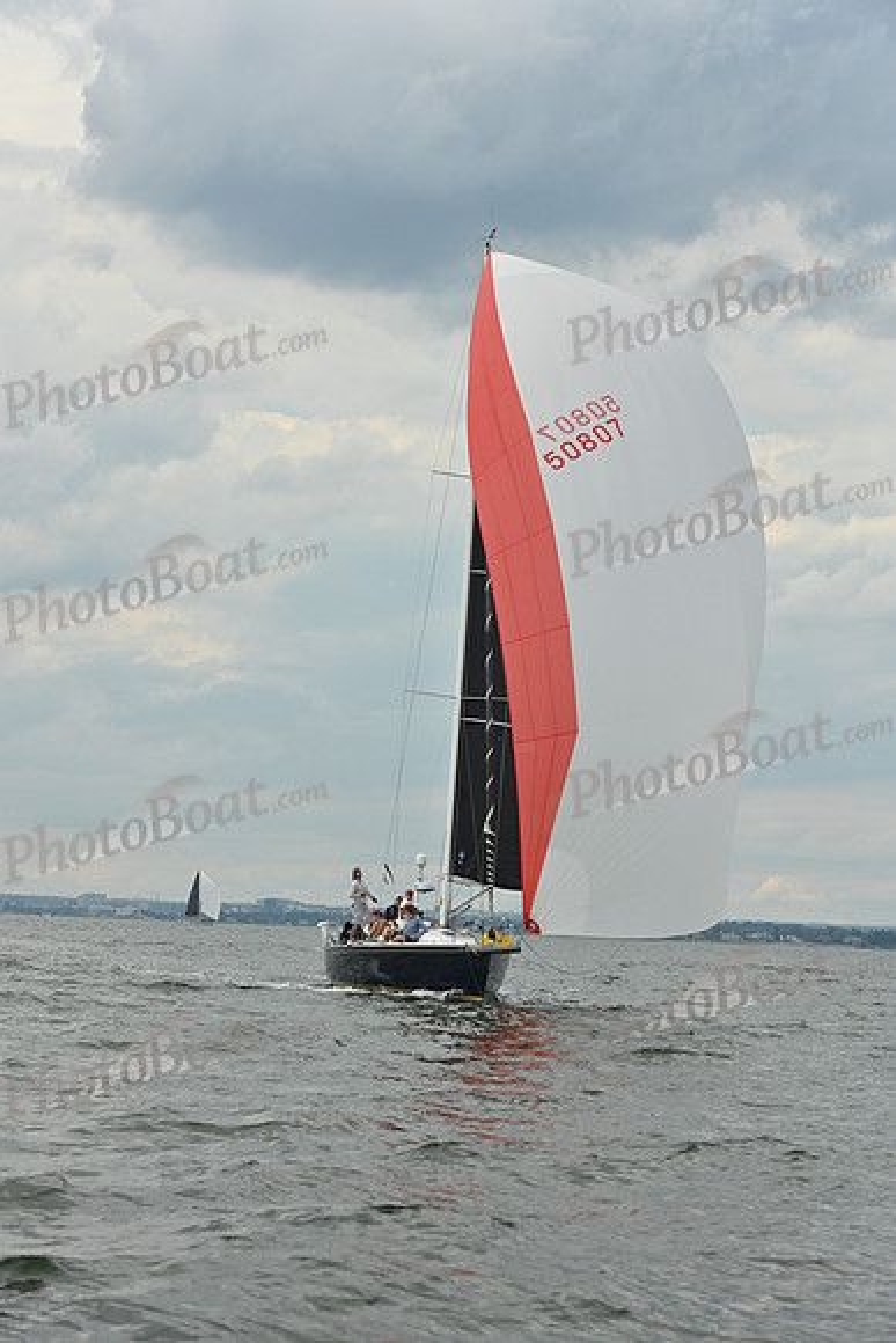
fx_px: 3209
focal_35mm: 86
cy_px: 672
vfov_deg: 23.6
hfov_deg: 15.9
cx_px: 448
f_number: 7.1
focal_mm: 86
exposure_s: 1/1600
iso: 320
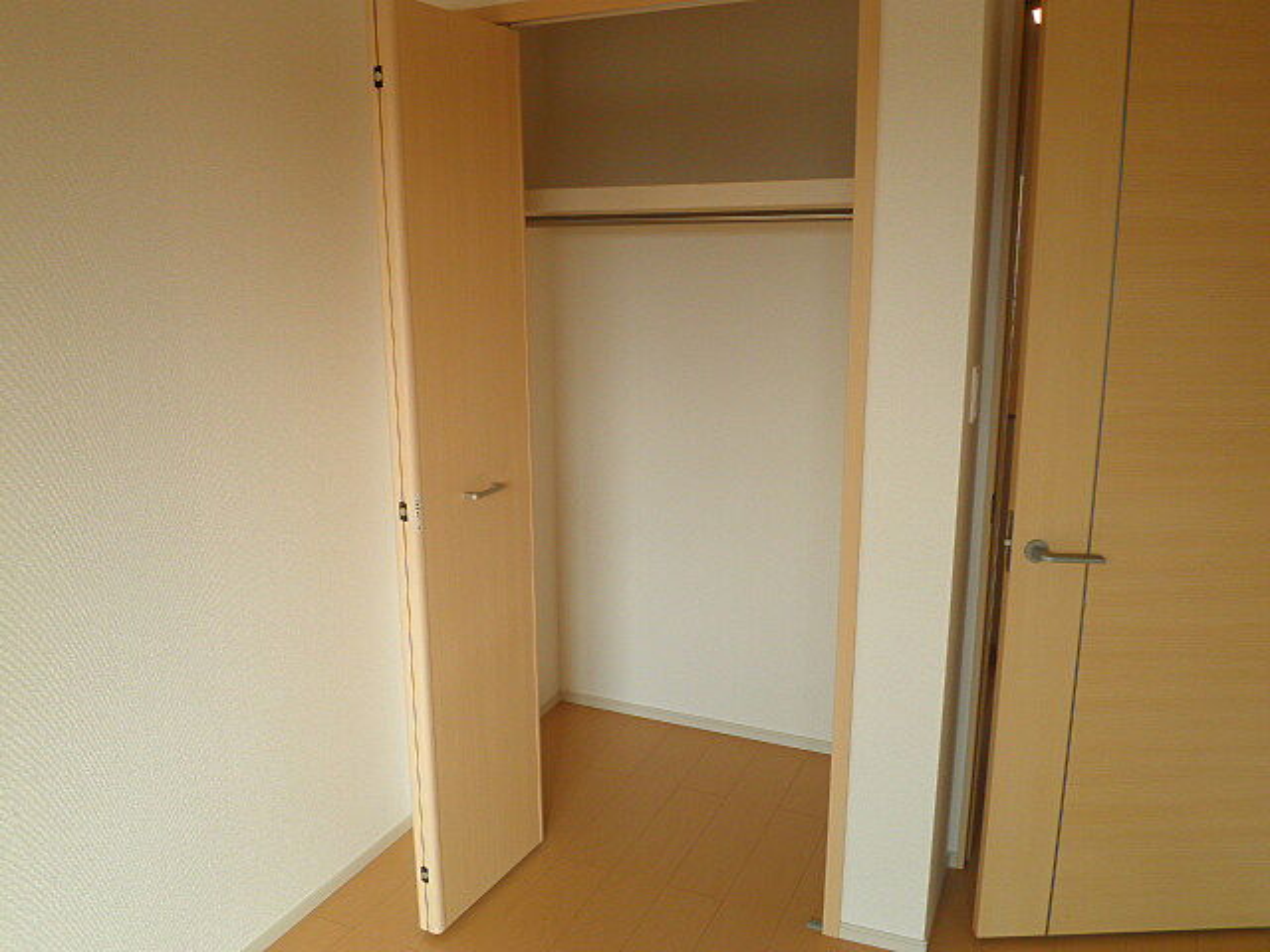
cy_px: 476
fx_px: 954
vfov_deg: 53.1
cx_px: 635
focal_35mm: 26
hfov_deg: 67.3
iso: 64
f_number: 2.8
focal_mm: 4.7
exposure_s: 1/60
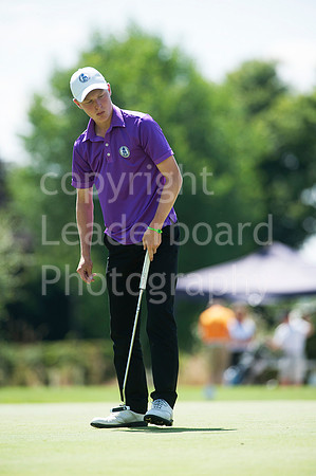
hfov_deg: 4.6
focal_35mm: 300
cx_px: 158
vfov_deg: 6.9
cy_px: 238
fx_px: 3959
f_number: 5
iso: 320
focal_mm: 300
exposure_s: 1/1600
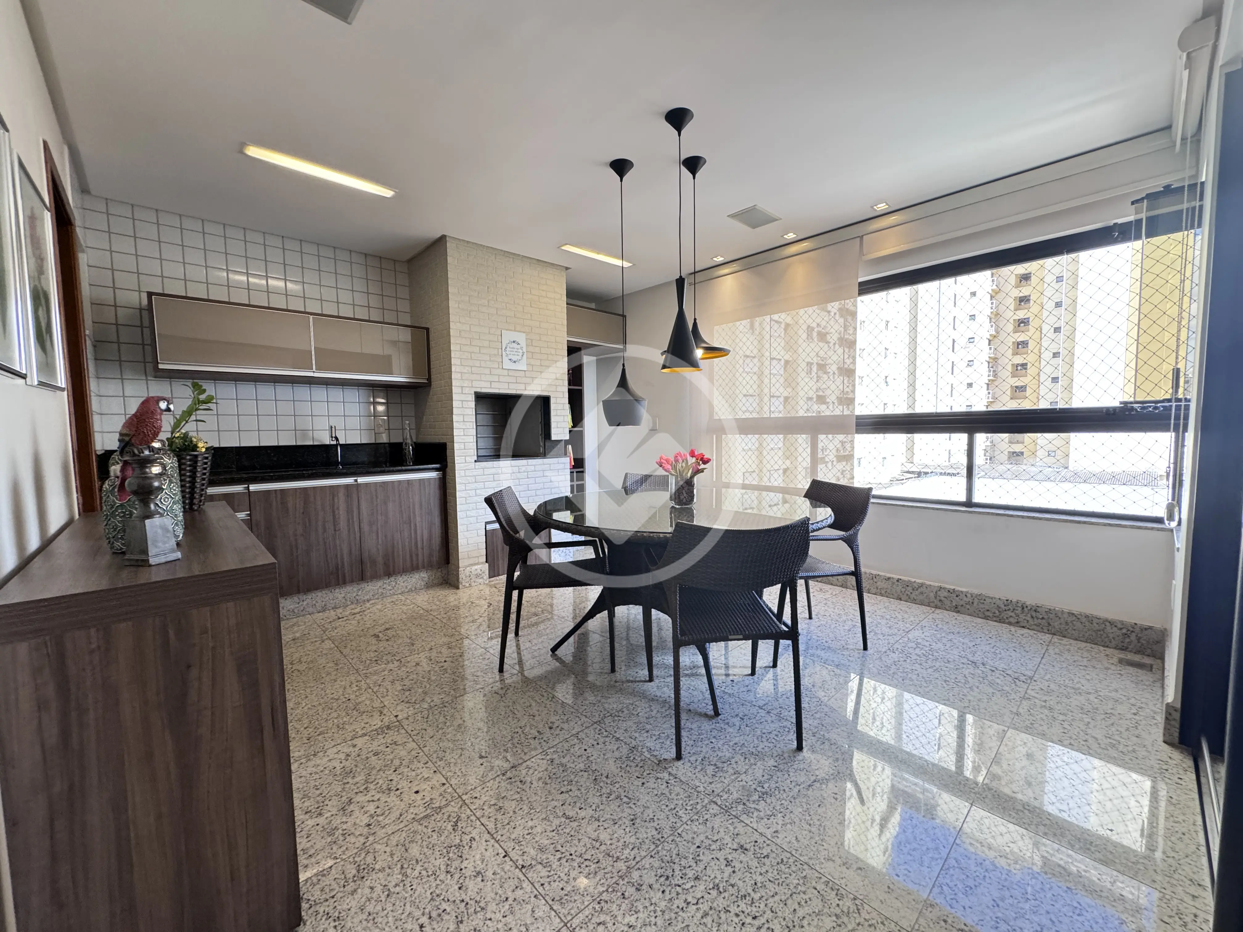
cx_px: 622
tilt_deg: -4.9
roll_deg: +1.0
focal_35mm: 14
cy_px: 466
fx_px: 503
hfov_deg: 102.1
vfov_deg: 85.7
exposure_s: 1/120
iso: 320
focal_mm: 2.22
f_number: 2.2
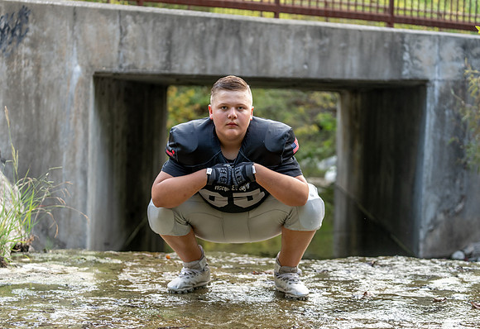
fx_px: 998
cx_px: 240
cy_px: 171
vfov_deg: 18.7
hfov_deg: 27.0
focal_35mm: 74
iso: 500
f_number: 2.8
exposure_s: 1/320
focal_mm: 70
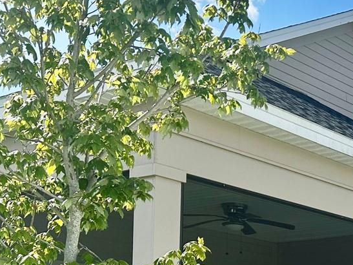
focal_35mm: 76
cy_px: 329
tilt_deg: +3.6
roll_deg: +0.8
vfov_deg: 18.3
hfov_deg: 22.0
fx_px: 776
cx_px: 507
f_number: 1.5
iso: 50
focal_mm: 5.7
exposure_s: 1/4115
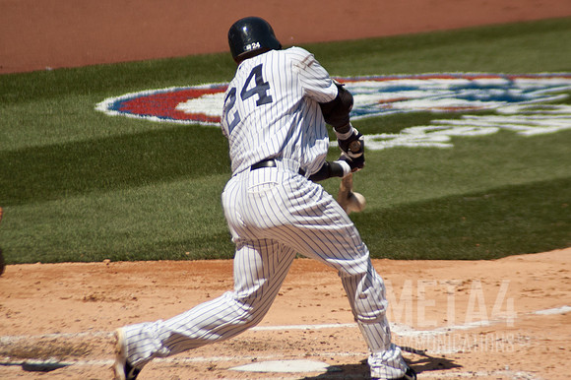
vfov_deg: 2.6
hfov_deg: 4.0
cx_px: 331
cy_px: 159
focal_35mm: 522
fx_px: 8278
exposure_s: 1/2500
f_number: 6.3
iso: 320
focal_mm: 300
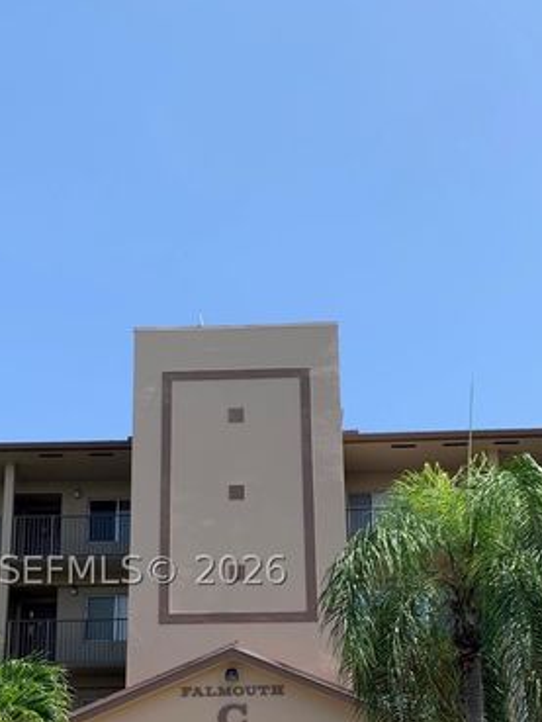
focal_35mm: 47
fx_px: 981
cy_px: 570
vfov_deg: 39.0
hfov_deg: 30.9
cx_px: 239
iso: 25
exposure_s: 1/1610
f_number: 1.8
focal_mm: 4.25
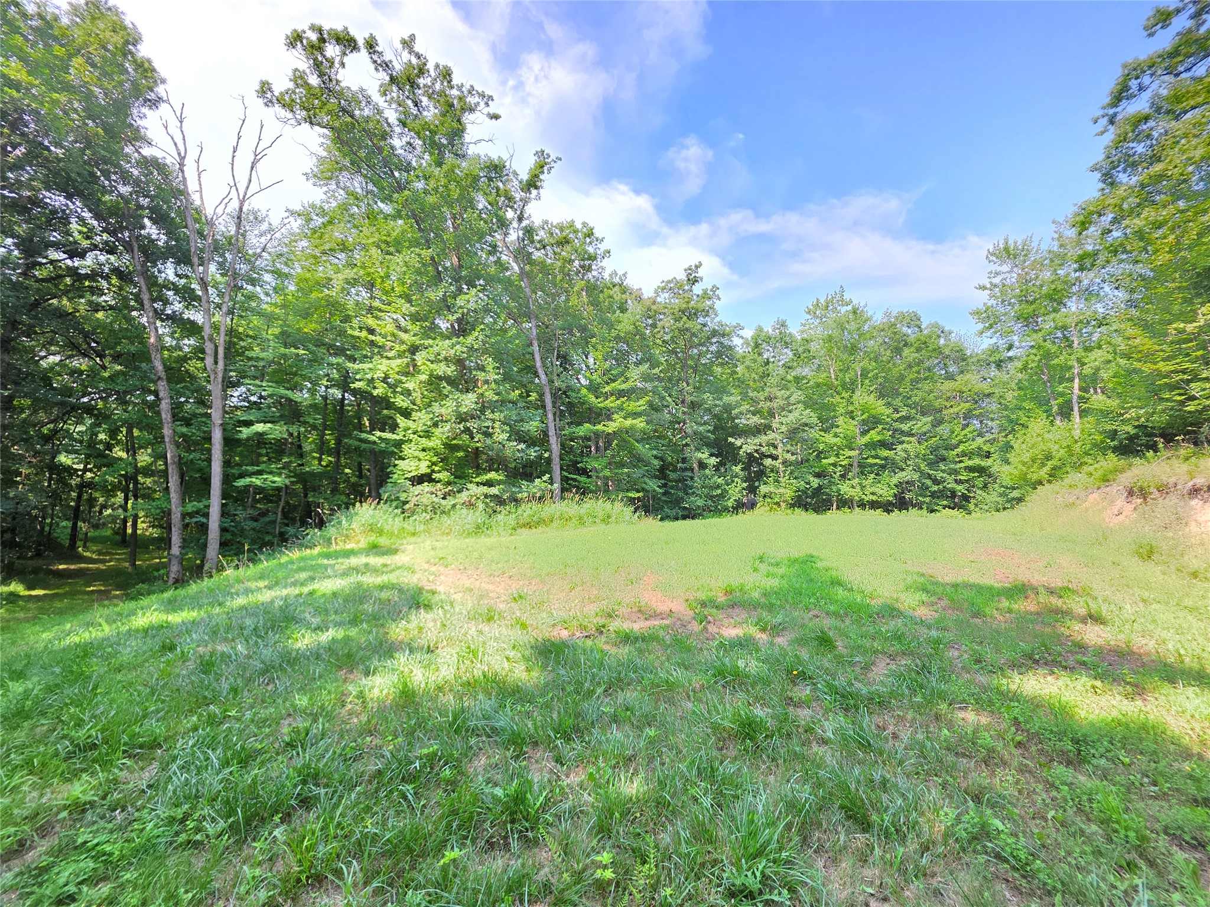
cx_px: 605
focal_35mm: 13
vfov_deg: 89.9
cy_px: 454
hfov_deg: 106.2
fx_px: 454
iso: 40
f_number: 1.9
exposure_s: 1/255
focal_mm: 2.2
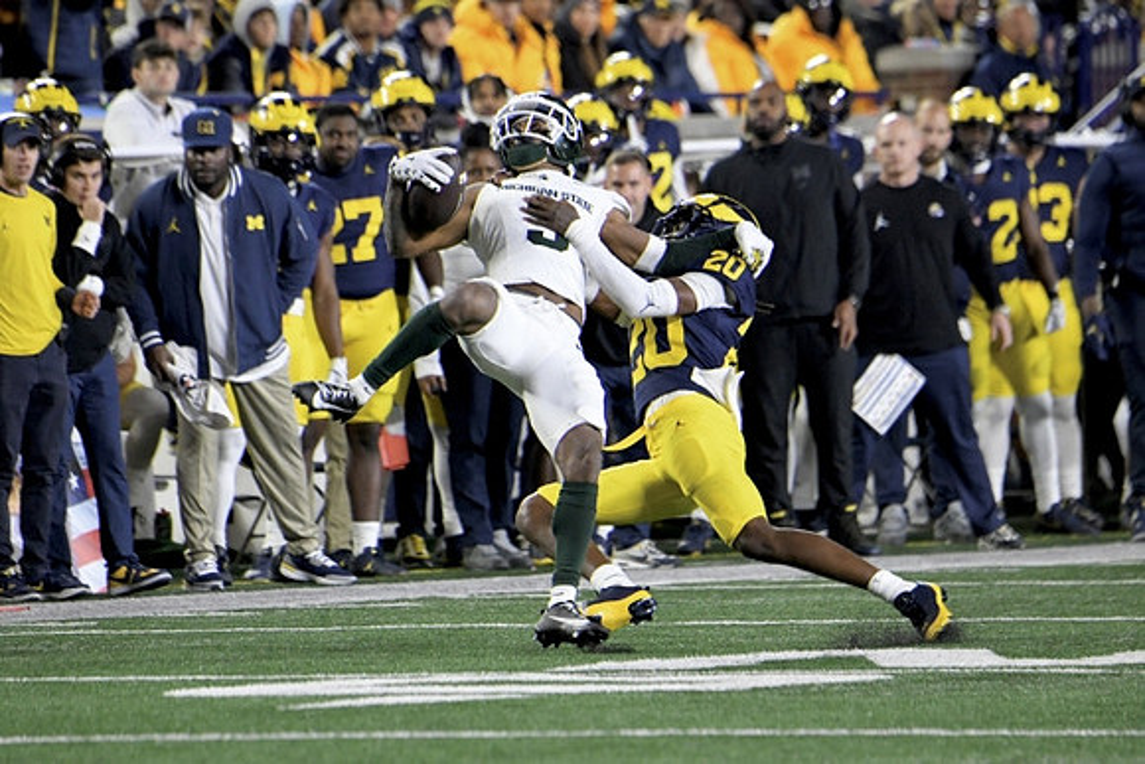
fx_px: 13361
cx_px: 572
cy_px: 382
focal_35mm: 420
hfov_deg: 4.9
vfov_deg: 3.3
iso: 6400
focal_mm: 350
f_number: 5.6
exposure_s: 1/800
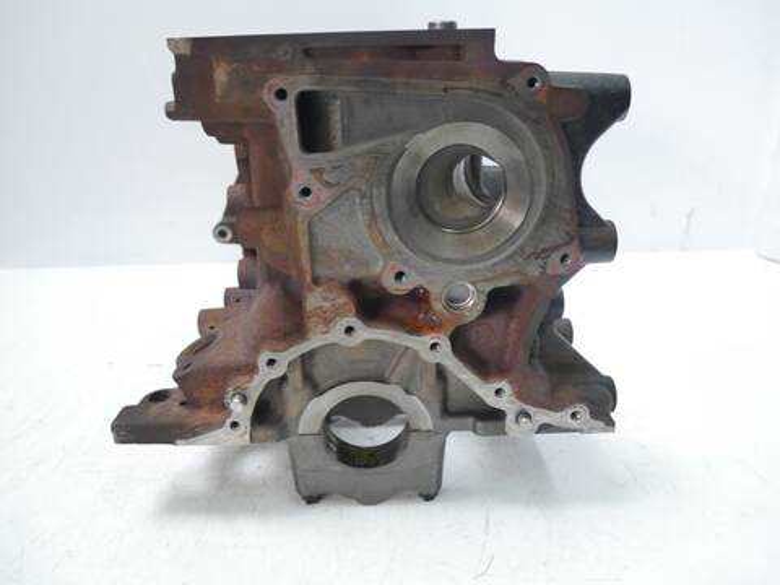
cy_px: 292
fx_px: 541
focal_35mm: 24
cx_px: 390
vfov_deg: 56.8
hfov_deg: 71.6
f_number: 3.5
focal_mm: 12
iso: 2000
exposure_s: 1/125
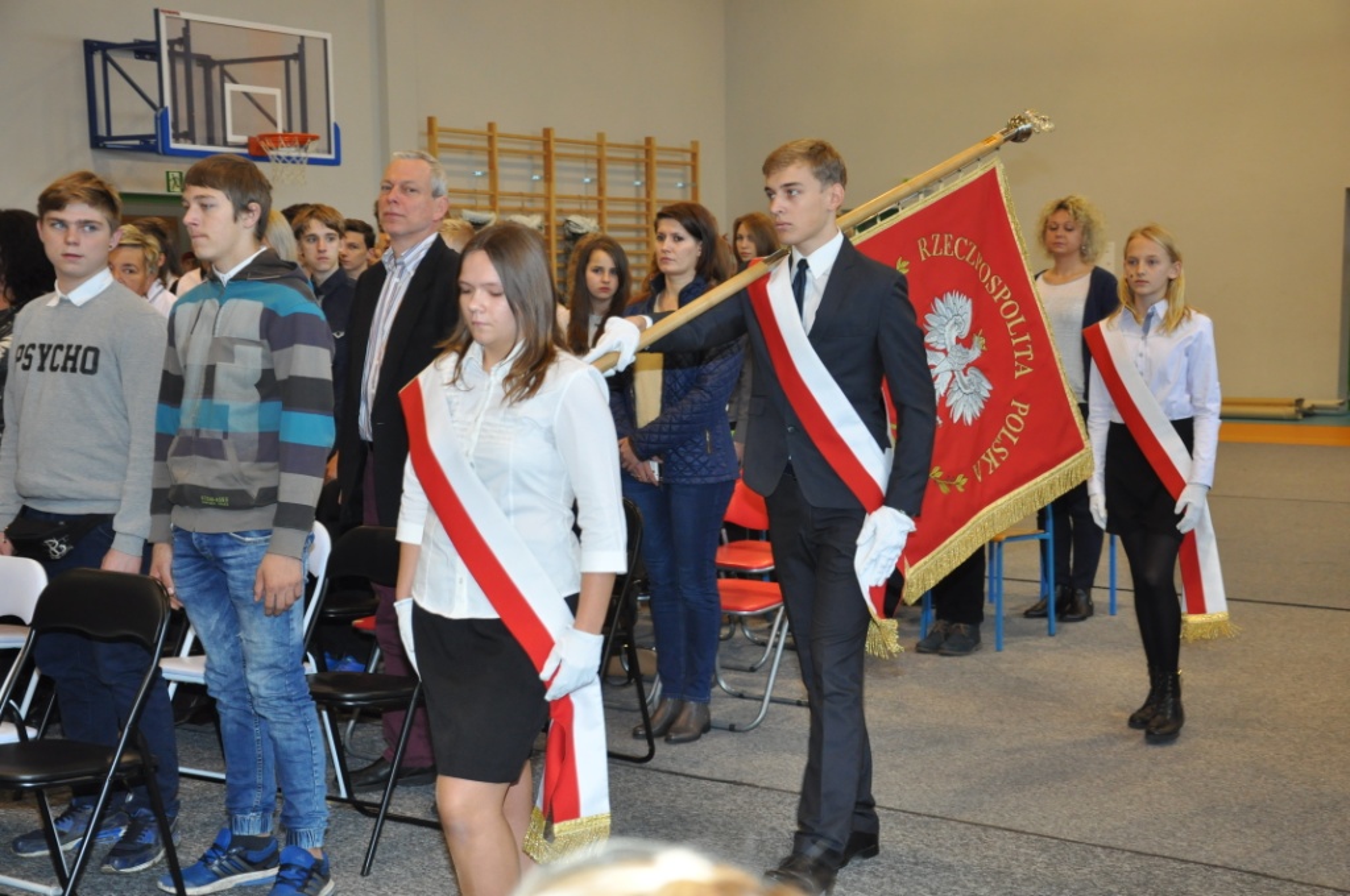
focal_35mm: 52
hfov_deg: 37.9
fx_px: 1966
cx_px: 675
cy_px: 448
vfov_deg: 25.7
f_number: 5.6
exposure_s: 1/60
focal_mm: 35
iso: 800
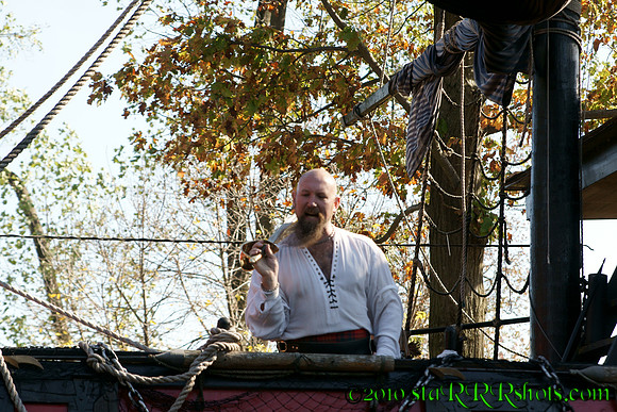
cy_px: 206
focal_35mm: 112
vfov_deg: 12.2
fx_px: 1928
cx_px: 308
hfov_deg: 18.2
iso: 400
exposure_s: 1/800
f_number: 4.5
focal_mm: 75
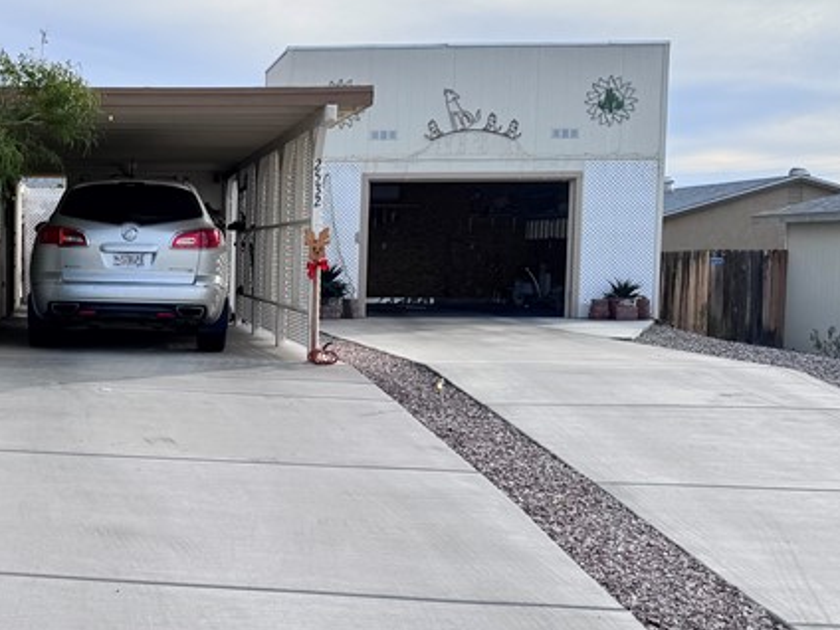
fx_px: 1407
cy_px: 361
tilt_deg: -5.2
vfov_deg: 25.2
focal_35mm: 58
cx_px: -34
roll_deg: -0.4
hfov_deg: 30.5
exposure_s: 1/2959
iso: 80
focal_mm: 6.76
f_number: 1.78
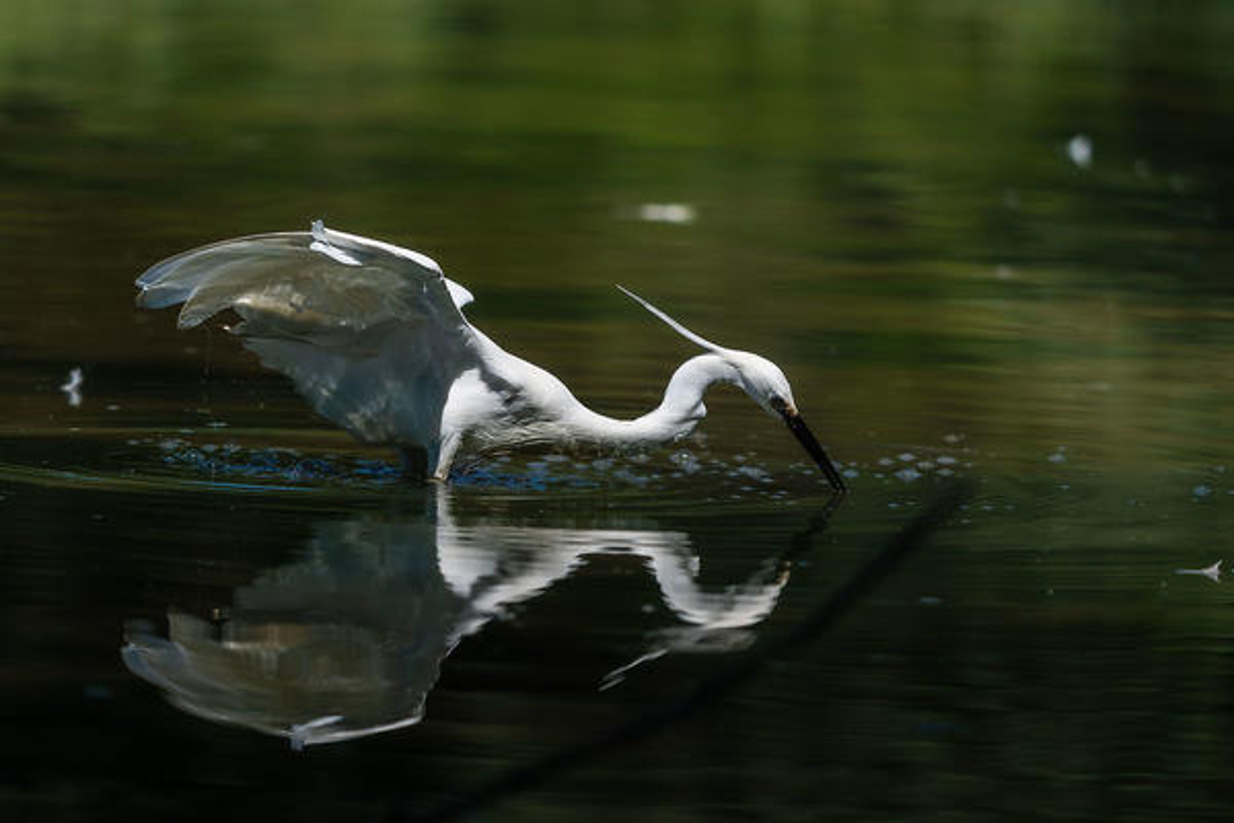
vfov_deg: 3.4
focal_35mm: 400
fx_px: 13710
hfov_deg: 5.2
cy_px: 412
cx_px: 617
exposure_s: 1/10000
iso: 800
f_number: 6.3
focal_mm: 400
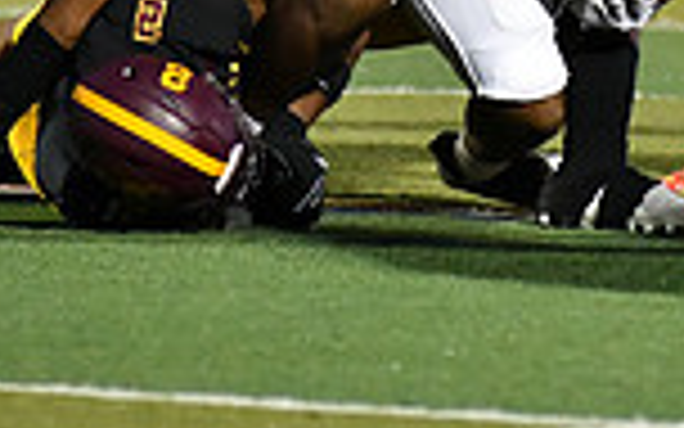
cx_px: 495
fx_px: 21792
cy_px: -286
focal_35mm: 1169
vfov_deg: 1.1
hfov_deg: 1.8
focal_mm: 300
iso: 6400
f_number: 4
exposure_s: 1/1250
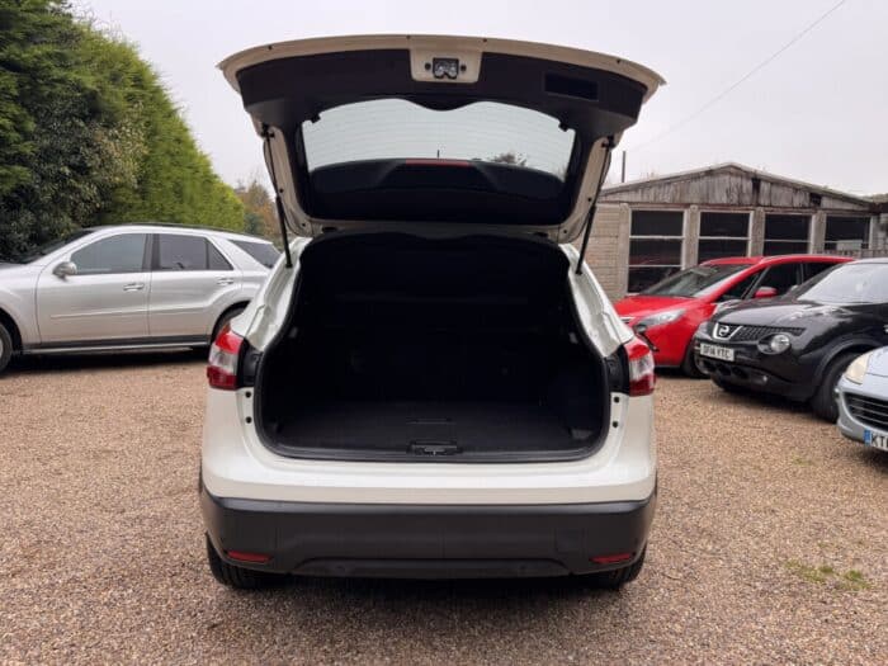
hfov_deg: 71.6
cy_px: 333
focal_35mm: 24
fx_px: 616
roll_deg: +0.0
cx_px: 444
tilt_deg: -6.0
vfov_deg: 56.8
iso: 64
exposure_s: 1/167
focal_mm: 6.76
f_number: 1.78
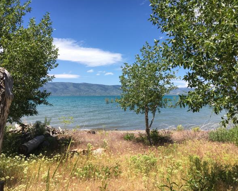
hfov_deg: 57.1
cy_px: 95
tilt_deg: -0.8
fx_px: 219
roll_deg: +0.2
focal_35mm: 31
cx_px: 123
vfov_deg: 47.2
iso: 25
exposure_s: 1/1570
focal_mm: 4.15
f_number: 2.2
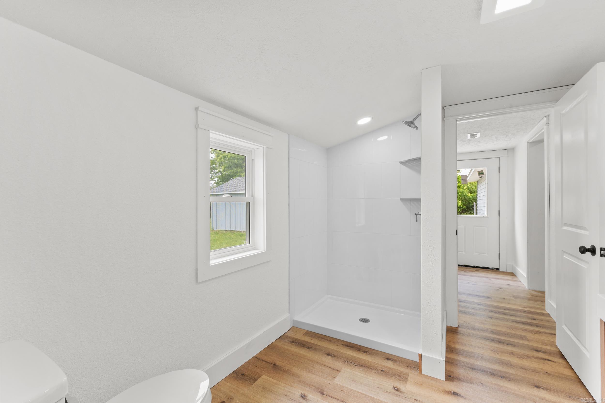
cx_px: 302
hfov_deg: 100.4
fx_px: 252
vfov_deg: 77.3
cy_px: 202
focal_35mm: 15
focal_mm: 10
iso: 200
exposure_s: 1/6
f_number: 9
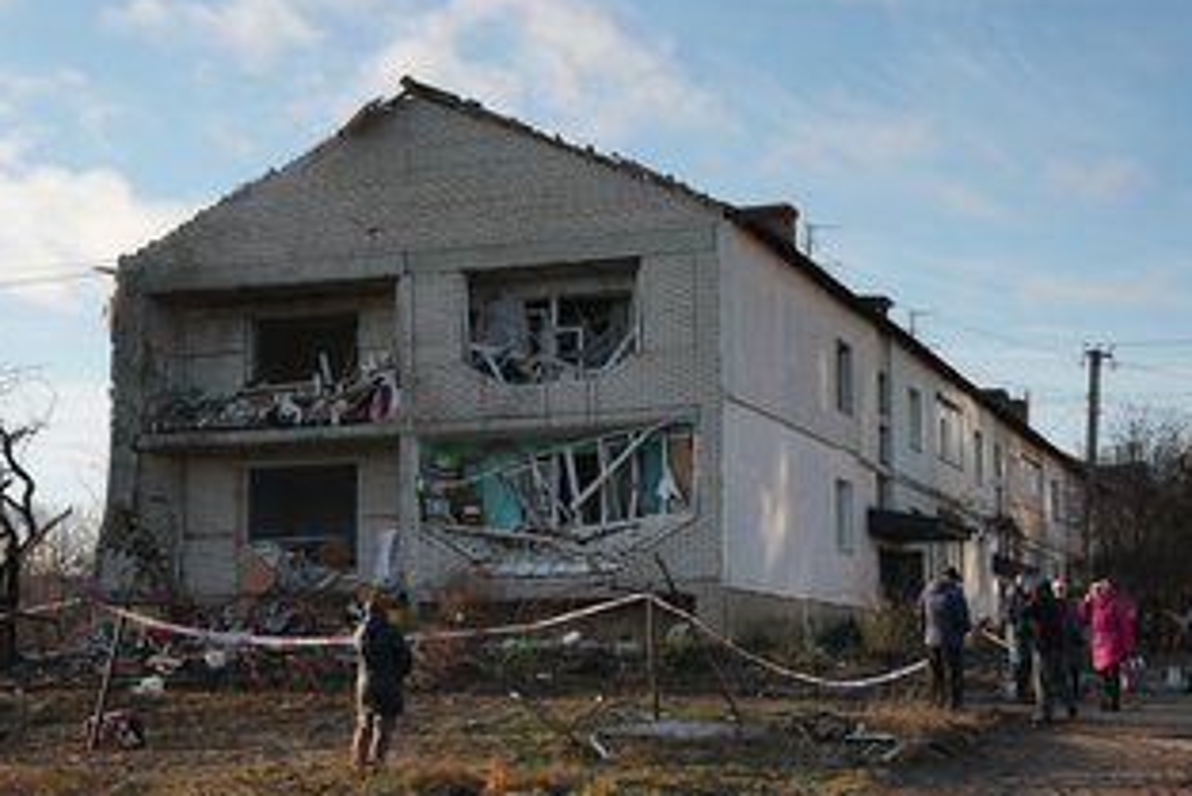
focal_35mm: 60
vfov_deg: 22.6
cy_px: 474
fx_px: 1987
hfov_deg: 33.4
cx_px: 628
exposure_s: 1/100
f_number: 2.8
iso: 200
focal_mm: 47
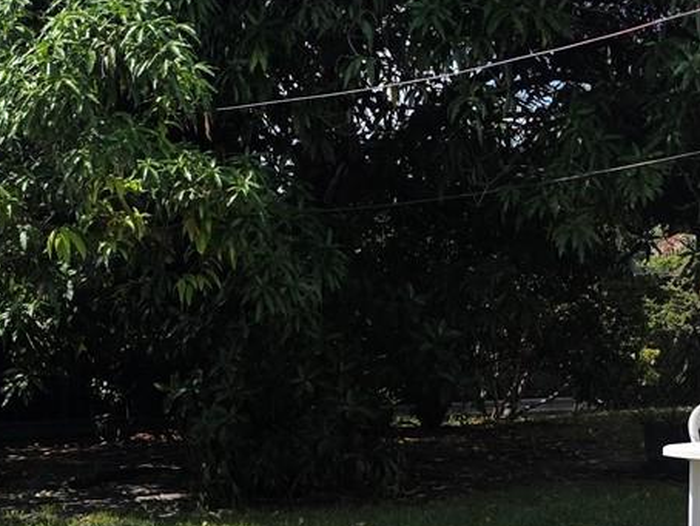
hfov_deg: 24.1
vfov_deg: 18.1
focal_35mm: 81
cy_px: 412
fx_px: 1639
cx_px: 299
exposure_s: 1/5296
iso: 80
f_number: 1.7
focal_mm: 6.3
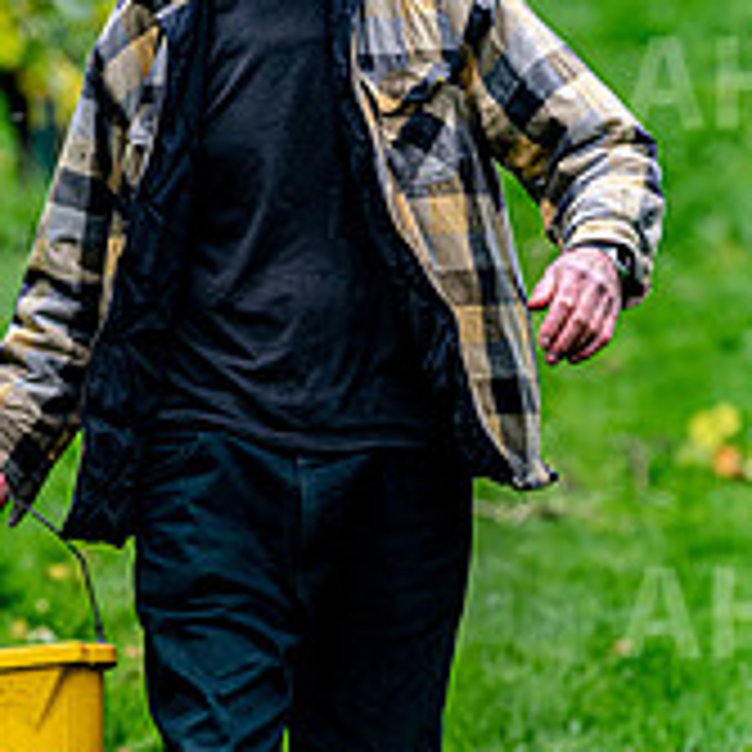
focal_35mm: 458
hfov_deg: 3.8
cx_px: 306
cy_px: 387
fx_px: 11257
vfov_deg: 3.8
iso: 640
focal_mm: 200
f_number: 4
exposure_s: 1/800
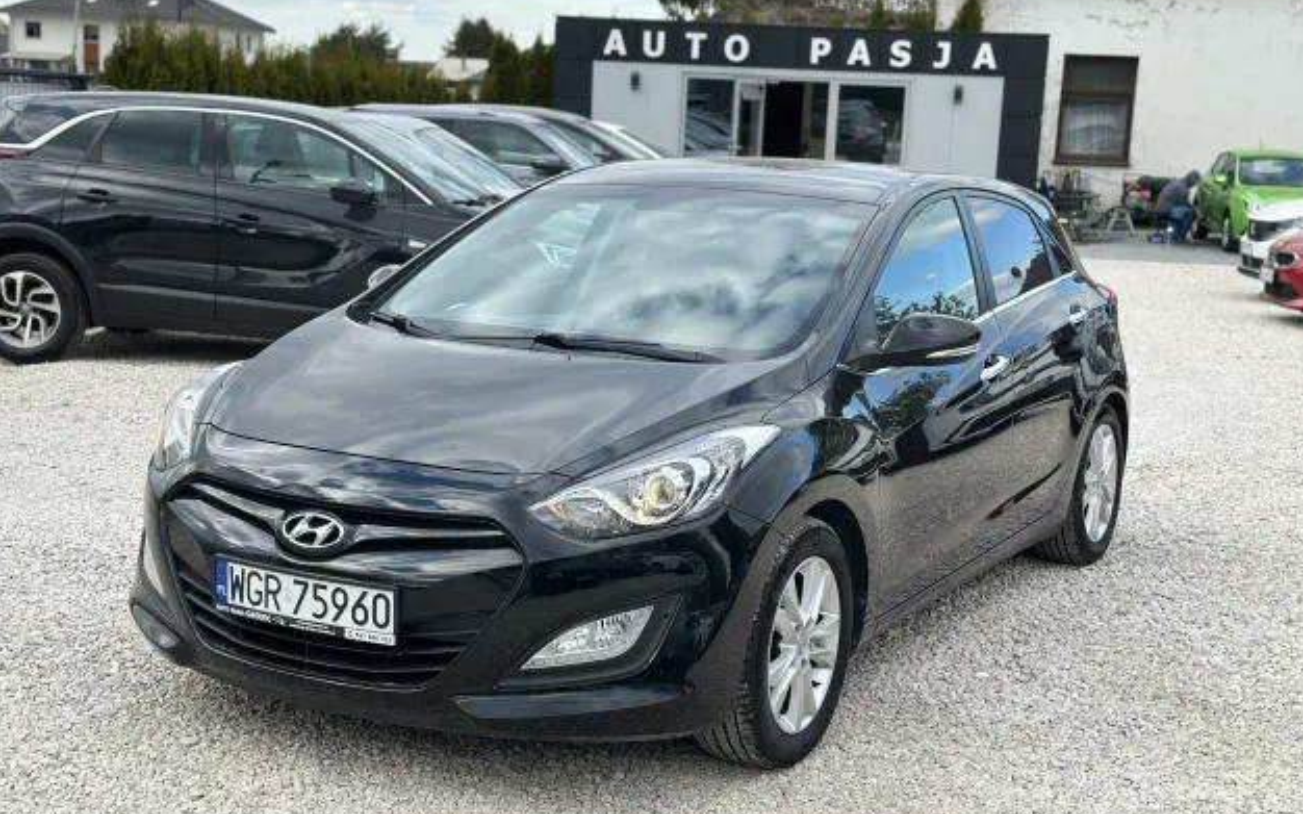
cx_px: 660
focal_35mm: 52
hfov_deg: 38.9
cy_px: 410
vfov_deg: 24.9
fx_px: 1846
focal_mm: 6.86
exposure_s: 1/1199
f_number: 1.78
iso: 80
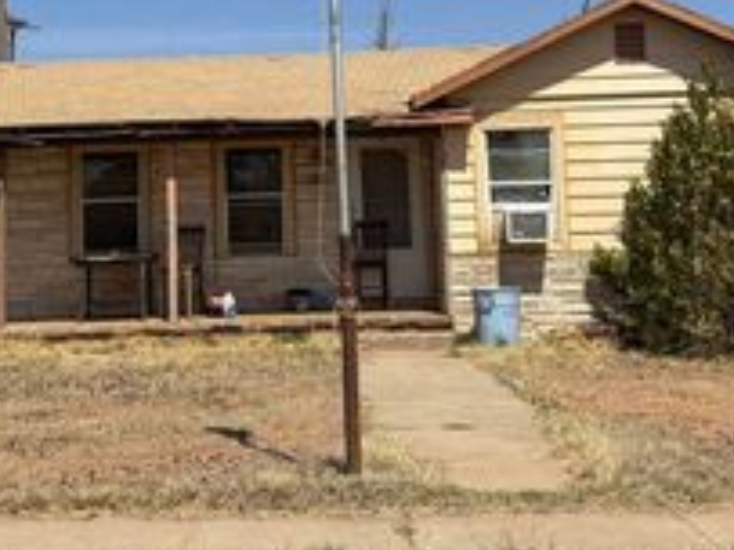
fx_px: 1356
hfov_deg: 30.2
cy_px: 96
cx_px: 275
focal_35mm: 64
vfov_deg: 22.5
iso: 50
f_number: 1.6
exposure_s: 1/5076
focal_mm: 5.96
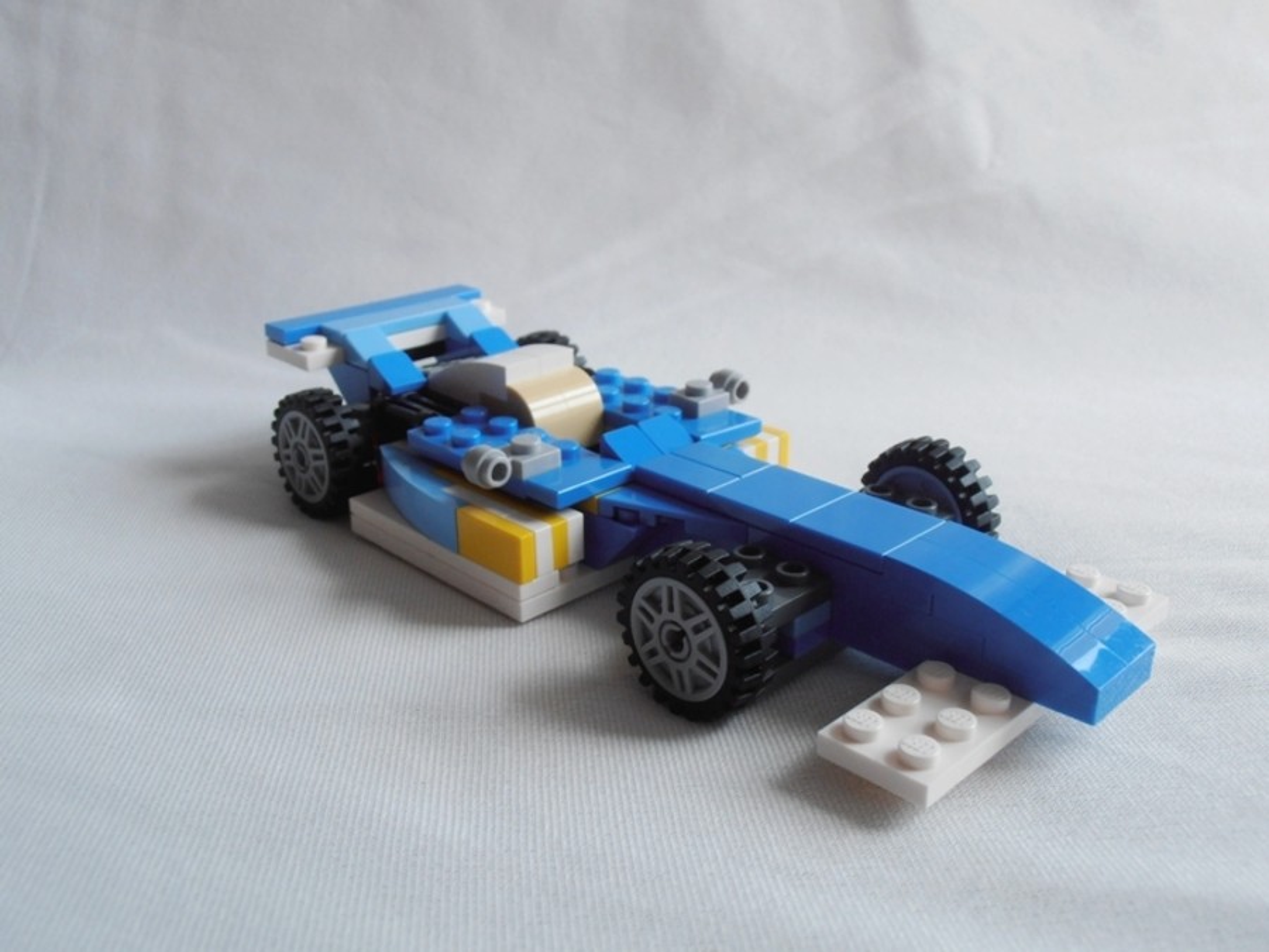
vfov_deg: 38.7
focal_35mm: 37
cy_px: 476
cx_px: 634
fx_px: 1356
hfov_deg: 50.1
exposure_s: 1/160
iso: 80
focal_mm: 6.61
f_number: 3.9
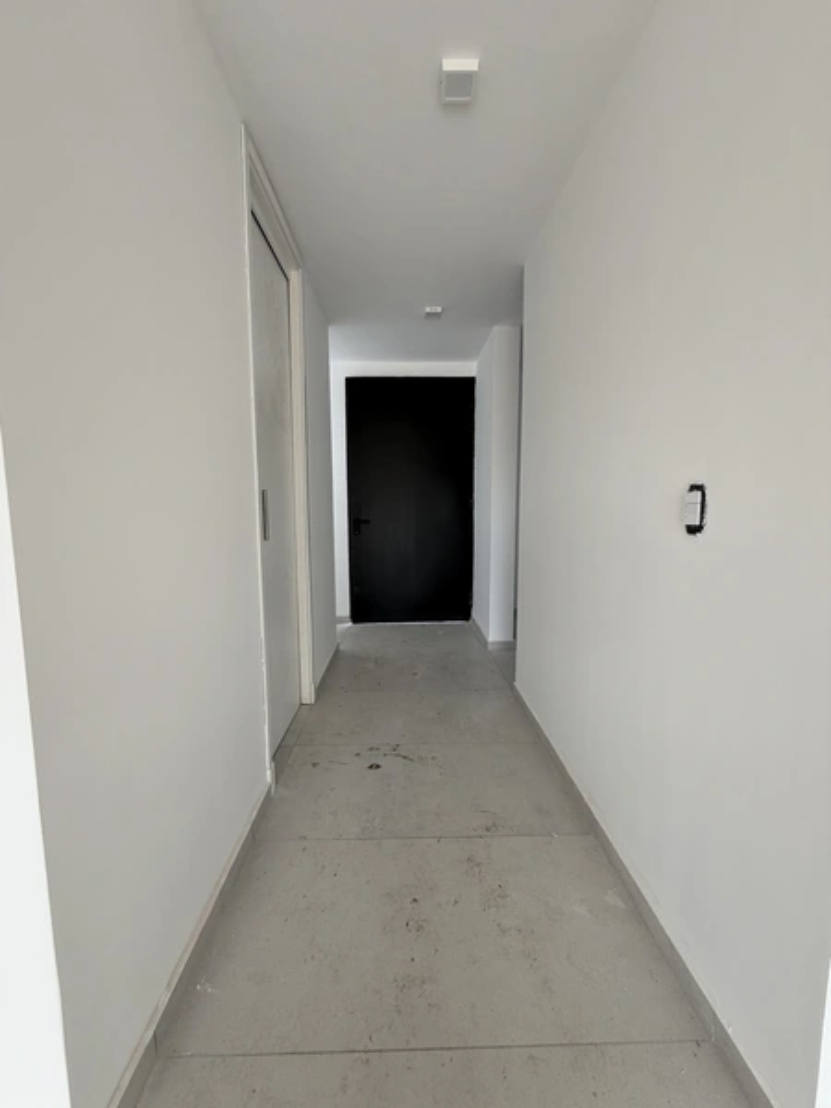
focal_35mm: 14
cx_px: 416
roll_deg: -0.3
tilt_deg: -6.6
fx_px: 448
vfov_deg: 102.1
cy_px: 554
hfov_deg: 85.7
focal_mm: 2.22
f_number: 2.2
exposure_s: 1/121
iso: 100
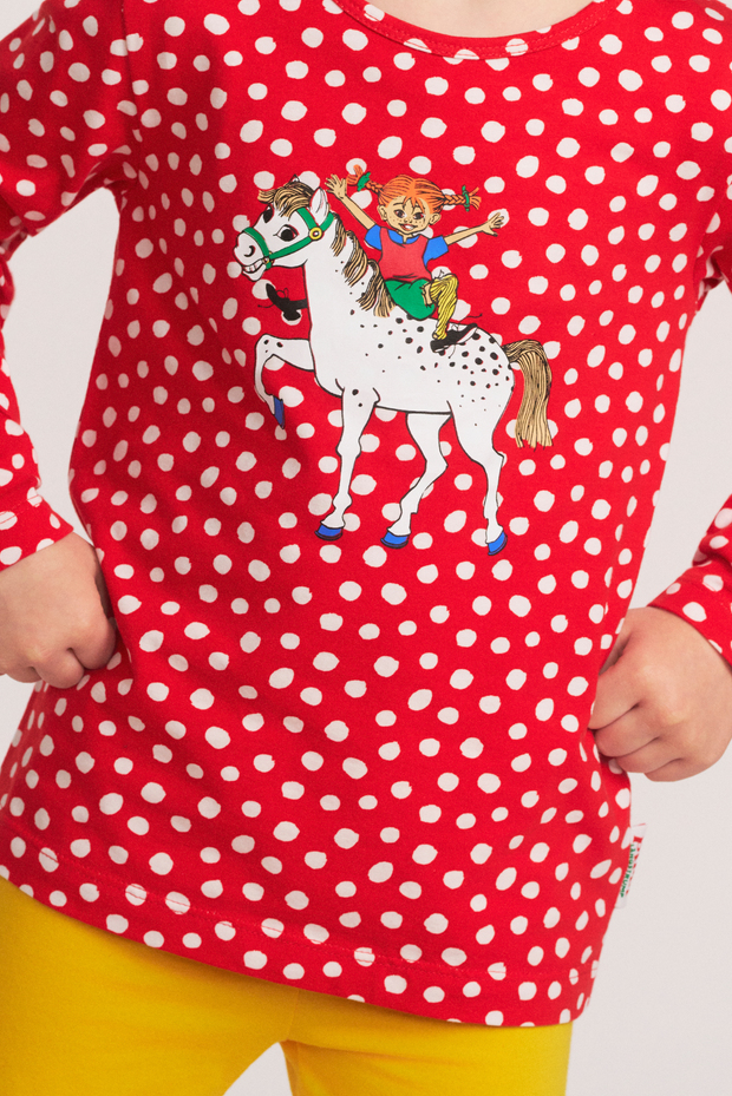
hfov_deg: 8.9
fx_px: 4724
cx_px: 472
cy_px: 244
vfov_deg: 13.2
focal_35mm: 155
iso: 1250
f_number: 4
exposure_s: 1/250
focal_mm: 90
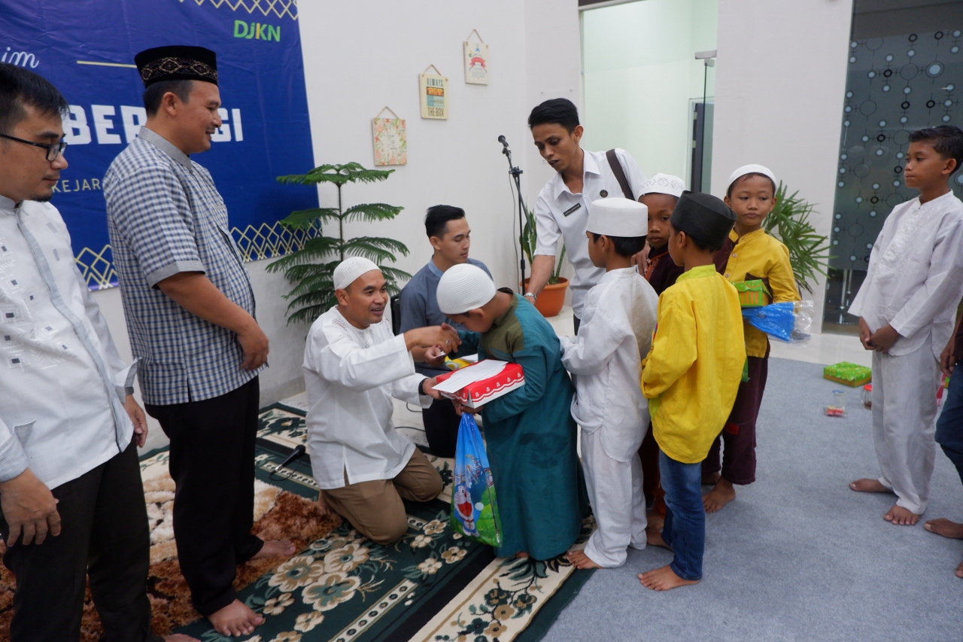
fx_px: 615
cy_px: 321
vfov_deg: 55.1
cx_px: 482
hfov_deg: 76.1
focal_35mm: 23
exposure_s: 1/45
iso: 1600
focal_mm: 15
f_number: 3.5
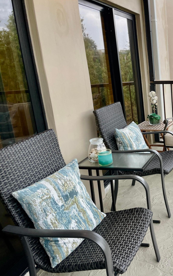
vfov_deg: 52.7
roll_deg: +4.0
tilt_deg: -14.9
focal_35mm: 37
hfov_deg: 31.7
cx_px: 174
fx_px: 279
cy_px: 138
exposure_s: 1/120
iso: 125
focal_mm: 4.2
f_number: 1.6
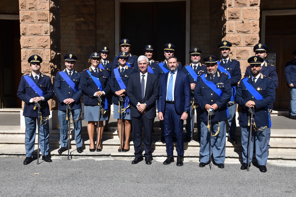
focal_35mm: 42
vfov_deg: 31.9
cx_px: 148
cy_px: 98
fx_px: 345
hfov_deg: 46.4
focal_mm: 28
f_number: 9
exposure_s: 1/320
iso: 200
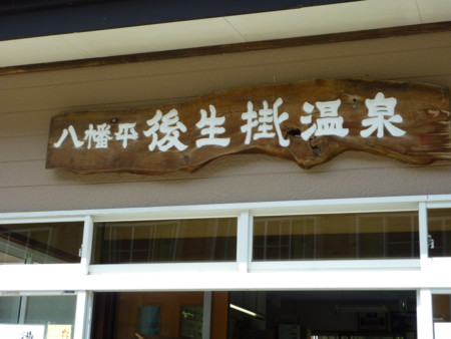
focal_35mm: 60
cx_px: 226
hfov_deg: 32.2
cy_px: 170
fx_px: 782
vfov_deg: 24.4
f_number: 3.6
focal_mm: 9.9
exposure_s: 1/320
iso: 80
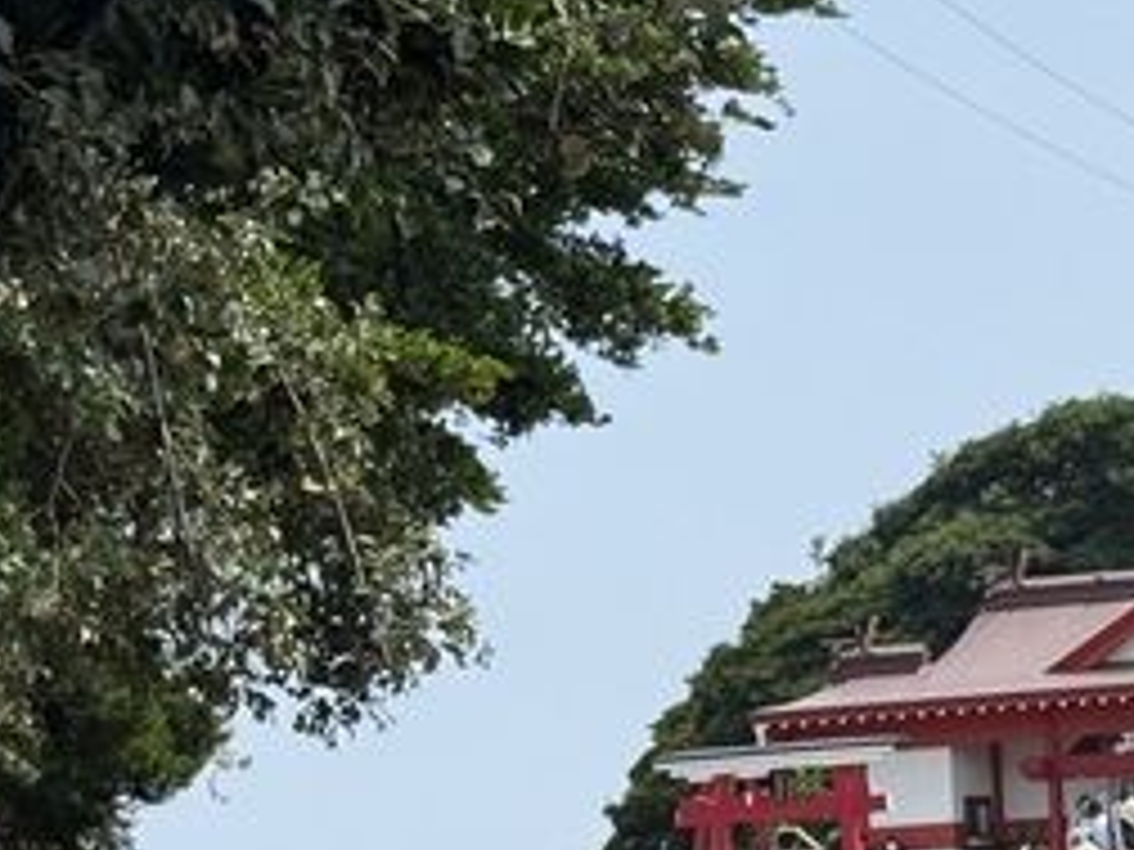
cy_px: 726
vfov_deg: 9.5
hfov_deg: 12.6
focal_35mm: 155
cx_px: 1046
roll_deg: +2.9
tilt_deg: +1.3
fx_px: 5078
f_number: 1.78
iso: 80
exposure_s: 1/5587
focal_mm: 6.76
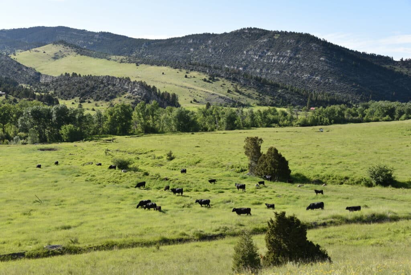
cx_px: 206
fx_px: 457
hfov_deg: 48.4
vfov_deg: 33.4
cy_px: 138
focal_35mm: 40
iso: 200
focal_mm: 40
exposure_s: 1/250
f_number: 8
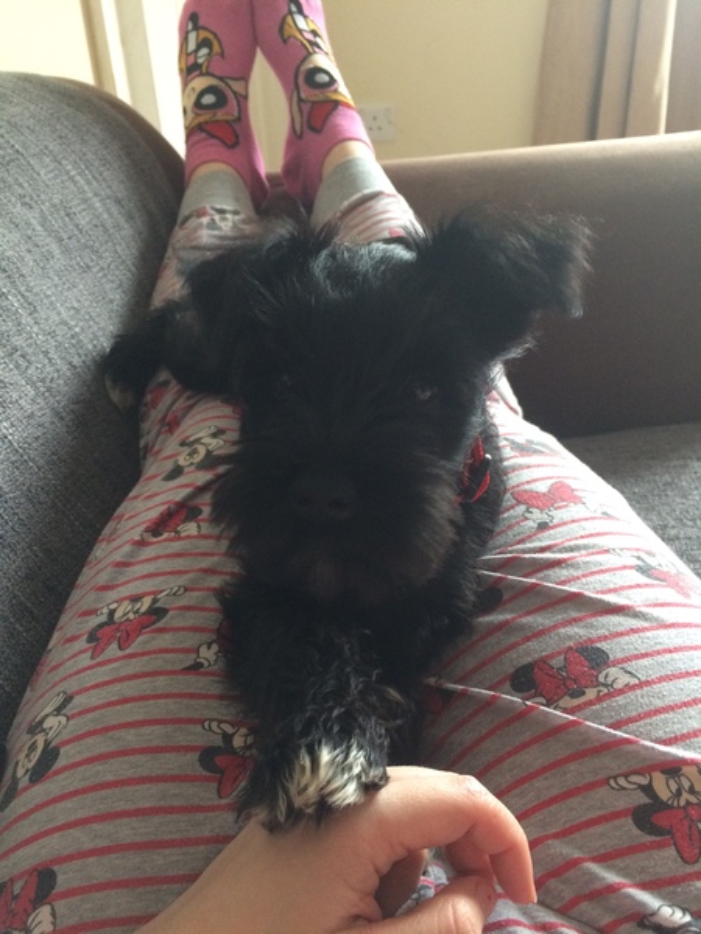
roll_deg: +4.9
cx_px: 350
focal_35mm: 29
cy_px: 467
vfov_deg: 61.7
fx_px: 783
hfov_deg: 48.2
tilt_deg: -28.8
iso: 200
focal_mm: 4.15
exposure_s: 1/33
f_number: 2.2
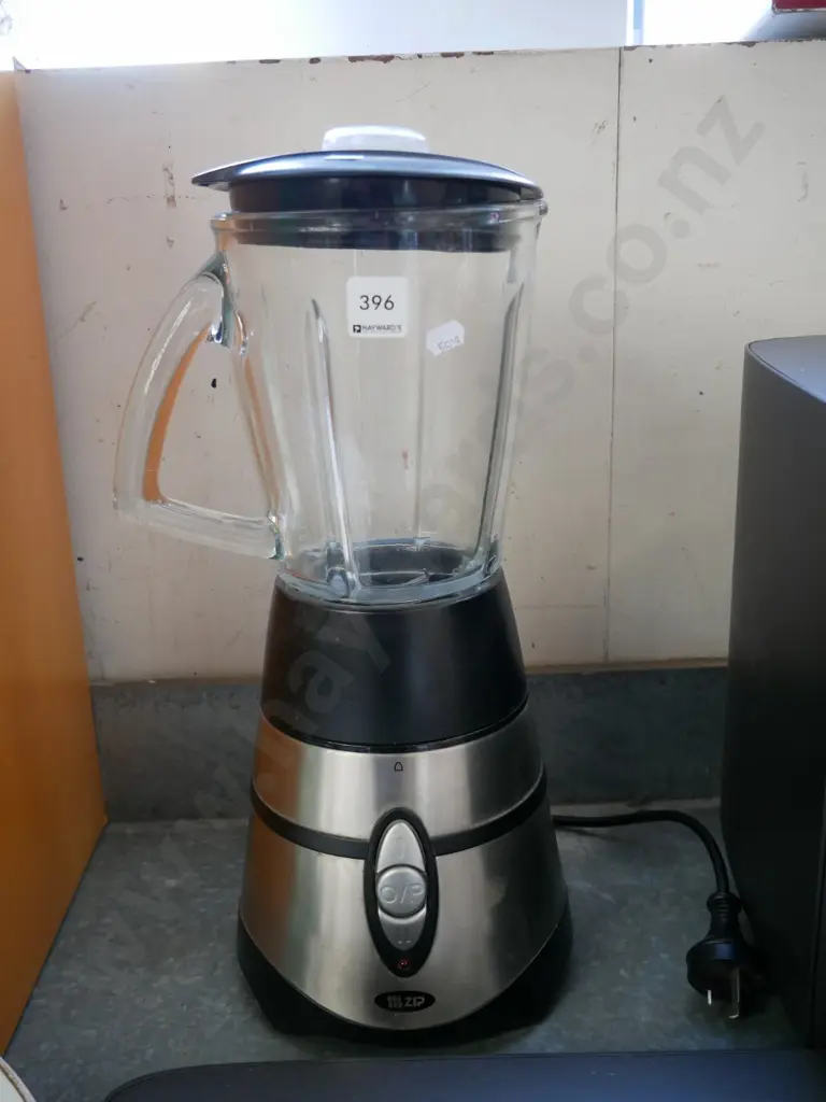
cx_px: 413
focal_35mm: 36
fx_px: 1145
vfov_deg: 51.4
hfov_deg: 39.7
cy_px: 551
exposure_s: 1/60
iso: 1250
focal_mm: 18
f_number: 3.9
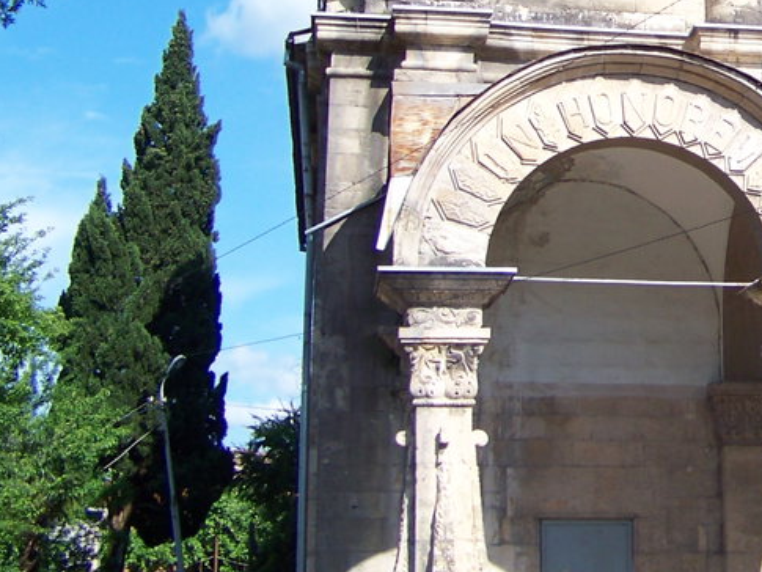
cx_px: 911
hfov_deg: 20.6
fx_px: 1960
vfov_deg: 16.4
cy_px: 85
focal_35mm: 89
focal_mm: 5.85
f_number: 2.8
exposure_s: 1/800
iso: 64
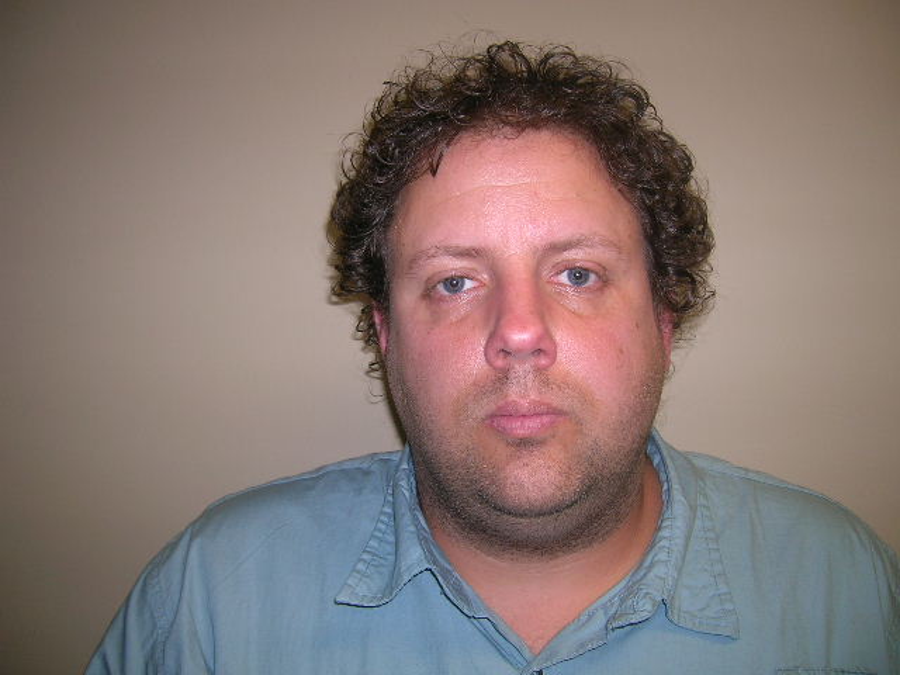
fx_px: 884
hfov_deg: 54.0
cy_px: 338
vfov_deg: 41.8
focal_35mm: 34
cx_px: 450
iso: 50
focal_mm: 5.7
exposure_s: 1/60.1
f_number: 2.9
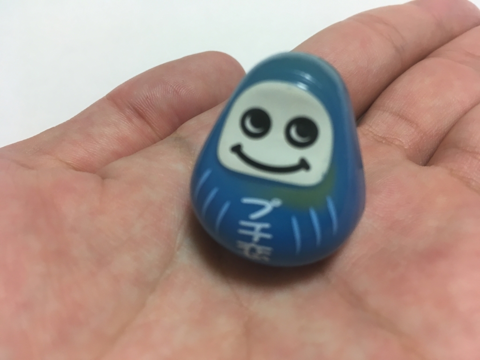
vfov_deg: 48.2
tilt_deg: -73.8
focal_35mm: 29
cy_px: 180
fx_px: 402
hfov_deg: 61.7
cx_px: 240
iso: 64
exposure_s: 1/30
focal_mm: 4.15
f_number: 2.2
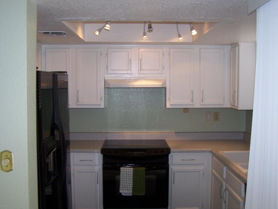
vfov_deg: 36.8
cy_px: 105
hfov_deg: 47.9
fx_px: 313
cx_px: 142
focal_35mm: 39
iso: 80
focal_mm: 6.3
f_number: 2.8
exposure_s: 1/60
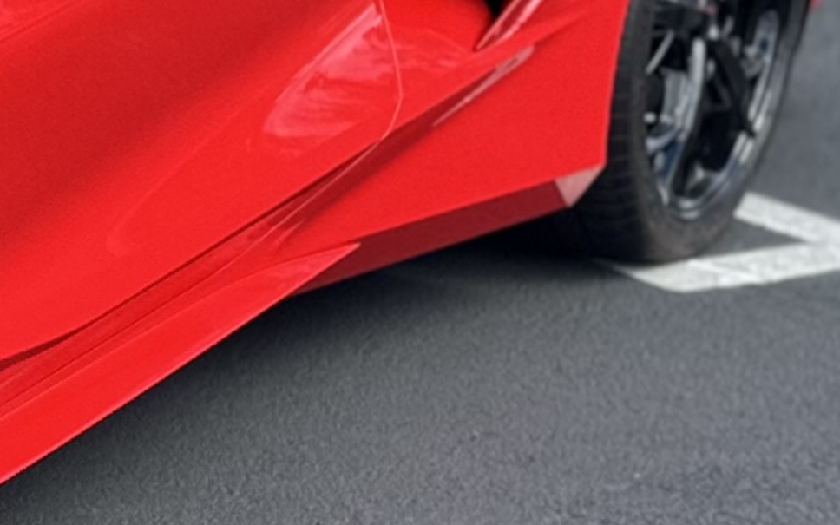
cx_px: -697
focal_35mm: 212
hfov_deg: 9.4
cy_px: 146
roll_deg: +0.3
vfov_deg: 6.2
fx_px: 4853
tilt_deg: -11.6
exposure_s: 1/1597
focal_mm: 6.76
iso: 64
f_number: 1.78
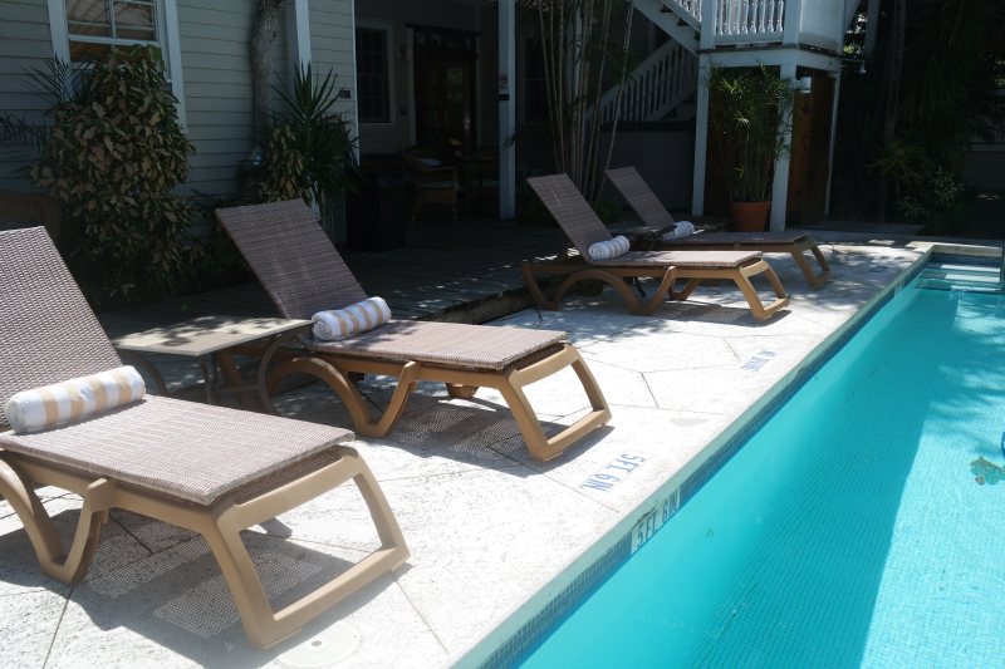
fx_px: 837
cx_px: 502
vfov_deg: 43.6
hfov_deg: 61.9
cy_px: 334
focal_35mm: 30
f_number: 8
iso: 100
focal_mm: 20
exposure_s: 1/180
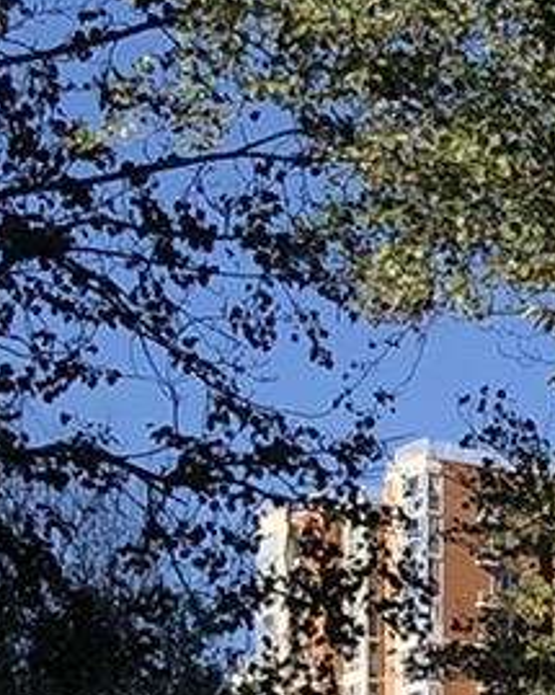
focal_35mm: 203
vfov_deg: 8.9
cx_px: 1737
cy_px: 1434
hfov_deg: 6.8
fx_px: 4170
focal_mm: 4
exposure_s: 1/3003
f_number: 1.8
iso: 20
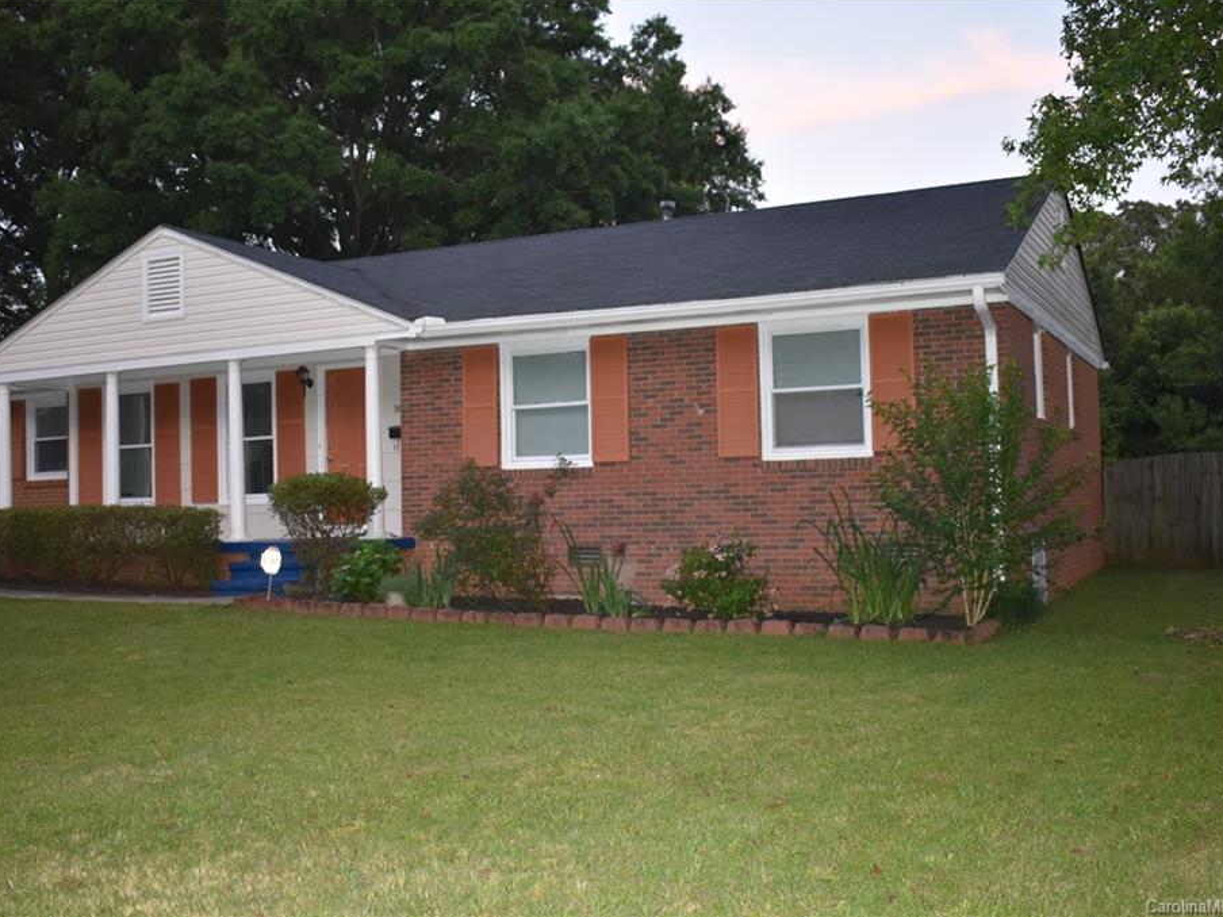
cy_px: 457
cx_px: 599
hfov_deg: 49.5
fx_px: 1326
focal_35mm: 38
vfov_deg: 38.1
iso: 800
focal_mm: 23
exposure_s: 1/60
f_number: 4
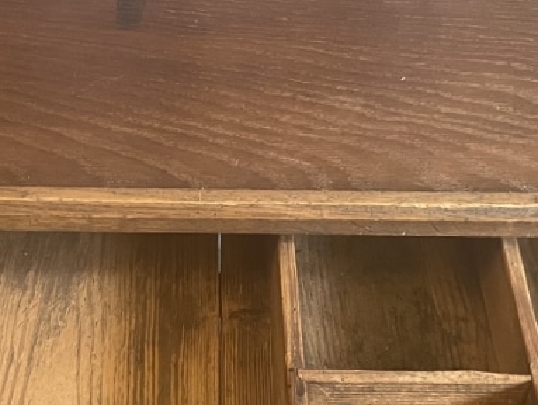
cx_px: 165
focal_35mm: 82
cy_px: 257
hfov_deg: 23.7
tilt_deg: -43.0
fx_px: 1276
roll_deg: +1.1
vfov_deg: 18.0
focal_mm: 4.2
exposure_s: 1/33
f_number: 1.6
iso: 400
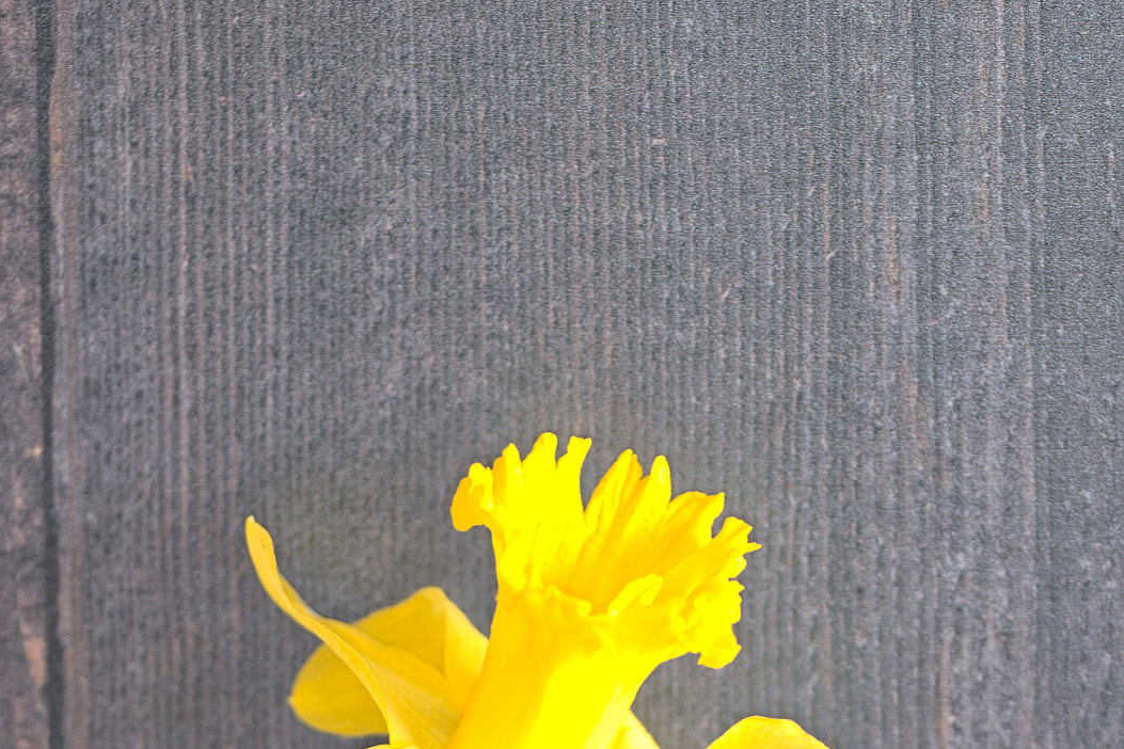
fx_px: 7454
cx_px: 561
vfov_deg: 5.7
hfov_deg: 8.6
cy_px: 651
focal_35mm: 239
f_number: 3.5
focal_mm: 105
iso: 800
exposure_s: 1/50
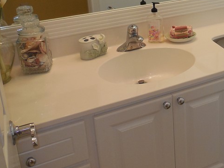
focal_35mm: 53
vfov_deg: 26.8
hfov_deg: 33.2
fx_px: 343
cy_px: 25
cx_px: 223
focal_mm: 4.5
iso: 125
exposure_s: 1/80
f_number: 3.1
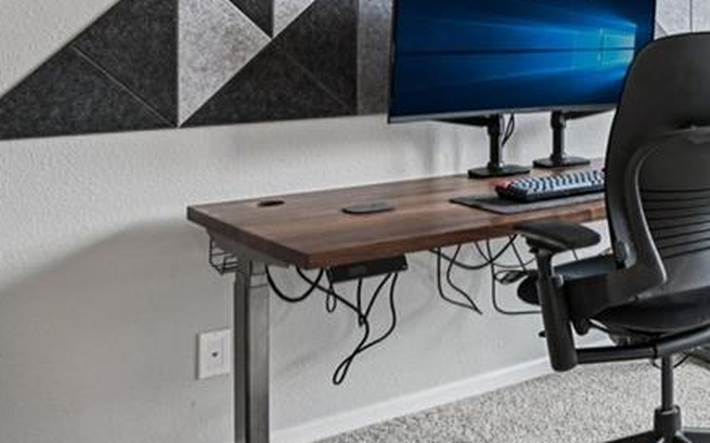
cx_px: 843
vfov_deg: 23.9
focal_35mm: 52
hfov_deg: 32.4
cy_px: 10
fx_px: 1006
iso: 280
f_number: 8
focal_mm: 14
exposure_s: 1/15
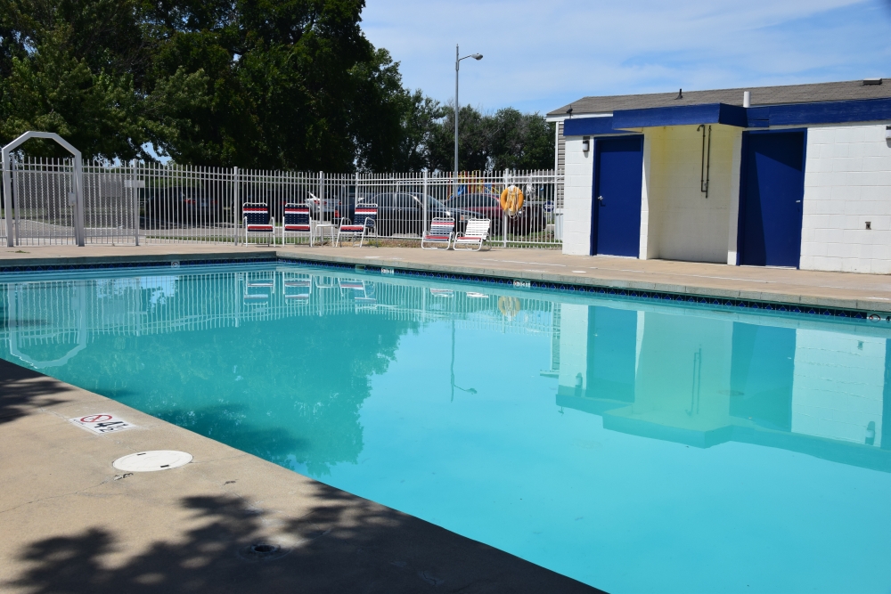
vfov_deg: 36.9
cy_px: 297
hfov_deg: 53.1
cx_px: 446
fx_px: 891
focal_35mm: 36
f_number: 11
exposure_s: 1/500
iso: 400
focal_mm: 24
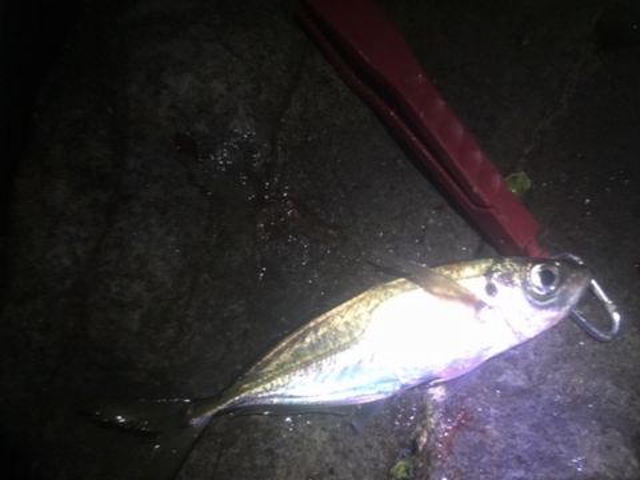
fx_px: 536
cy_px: 240
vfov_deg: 48.2
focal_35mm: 29
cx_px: 320
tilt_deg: -74.8
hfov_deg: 61.7
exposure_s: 1/24
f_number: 2.2
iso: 250
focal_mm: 4.15
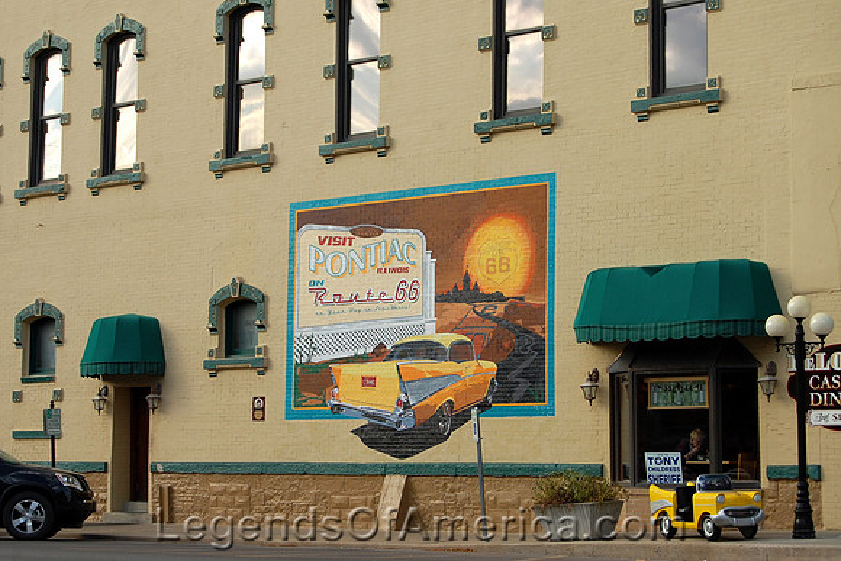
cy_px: 280
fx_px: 1823
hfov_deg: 26.0
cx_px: 420
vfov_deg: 17.5
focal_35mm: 78
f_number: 9
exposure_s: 1/250
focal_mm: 52
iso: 200
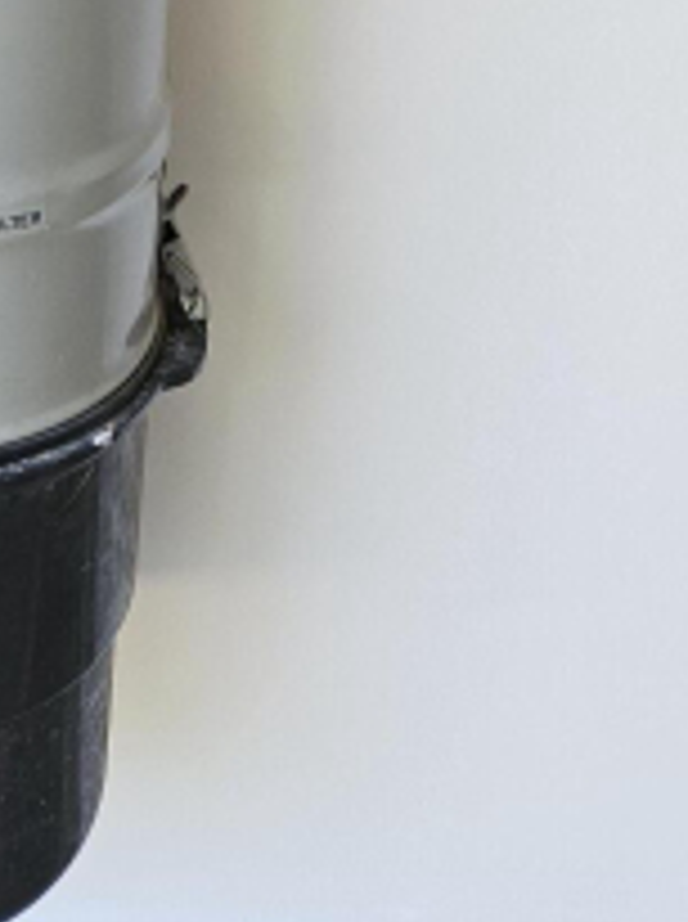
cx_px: -54
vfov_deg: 21.8
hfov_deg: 18.9
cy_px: -457
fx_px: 1994
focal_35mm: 75
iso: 100
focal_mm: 5.4
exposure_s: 1/120
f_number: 1.8
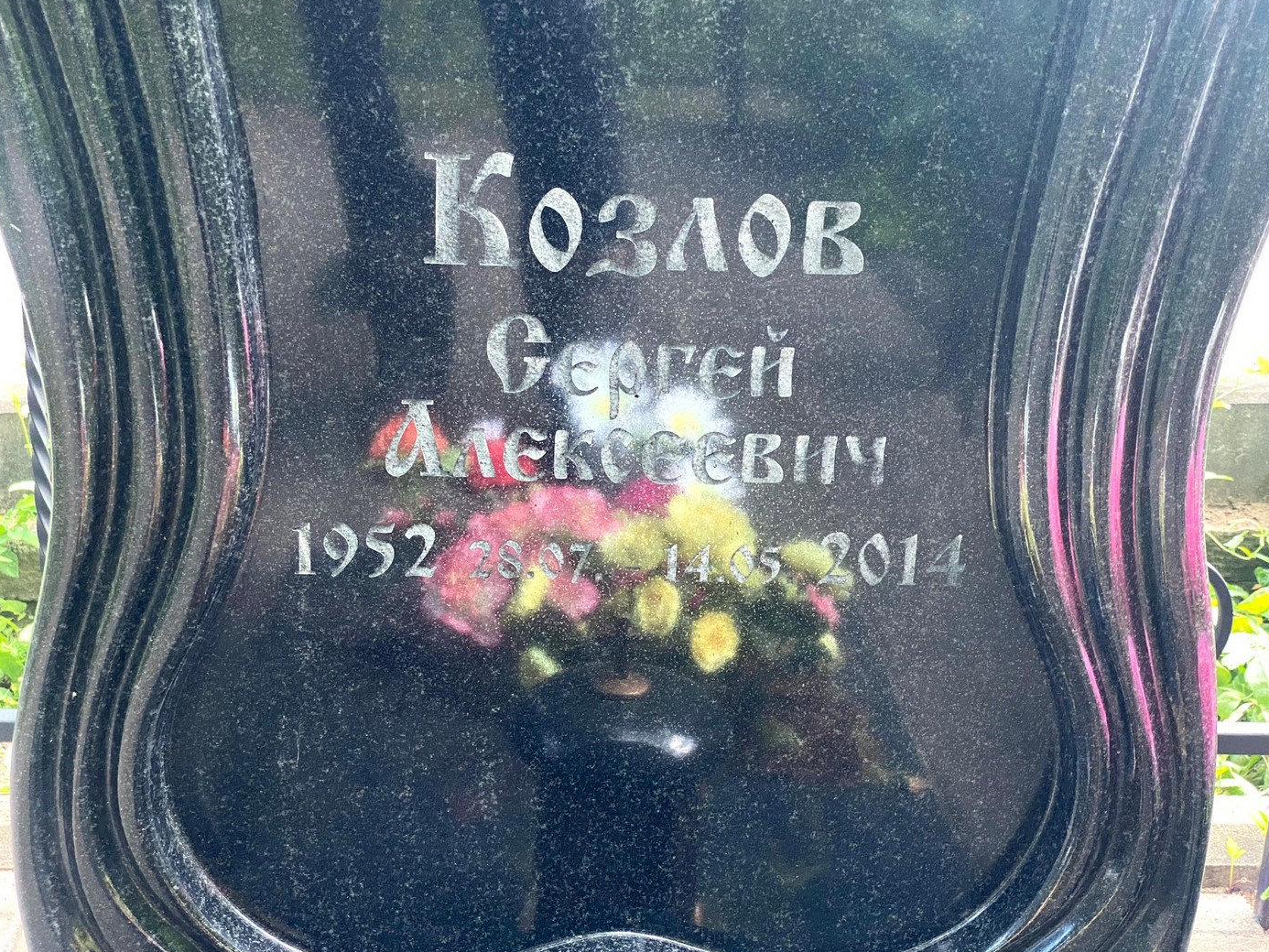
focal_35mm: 54
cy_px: 474
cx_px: 650
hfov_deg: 35.5
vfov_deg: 27.0
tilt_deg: -19.9
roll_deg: -2.5
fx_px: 1980
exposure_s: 1/122
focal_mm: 6
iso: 80
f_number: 2
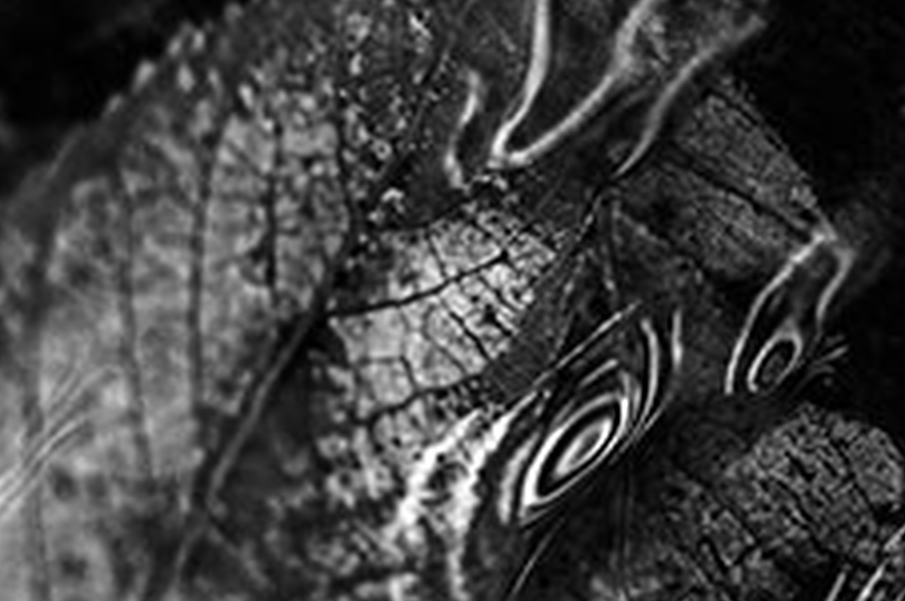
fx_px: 11673
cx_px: 509
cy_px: 523
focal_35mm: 465
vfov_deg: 2.9
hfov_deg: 4.4
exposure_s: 1/640
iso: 1250
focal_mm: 210
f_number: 6.7
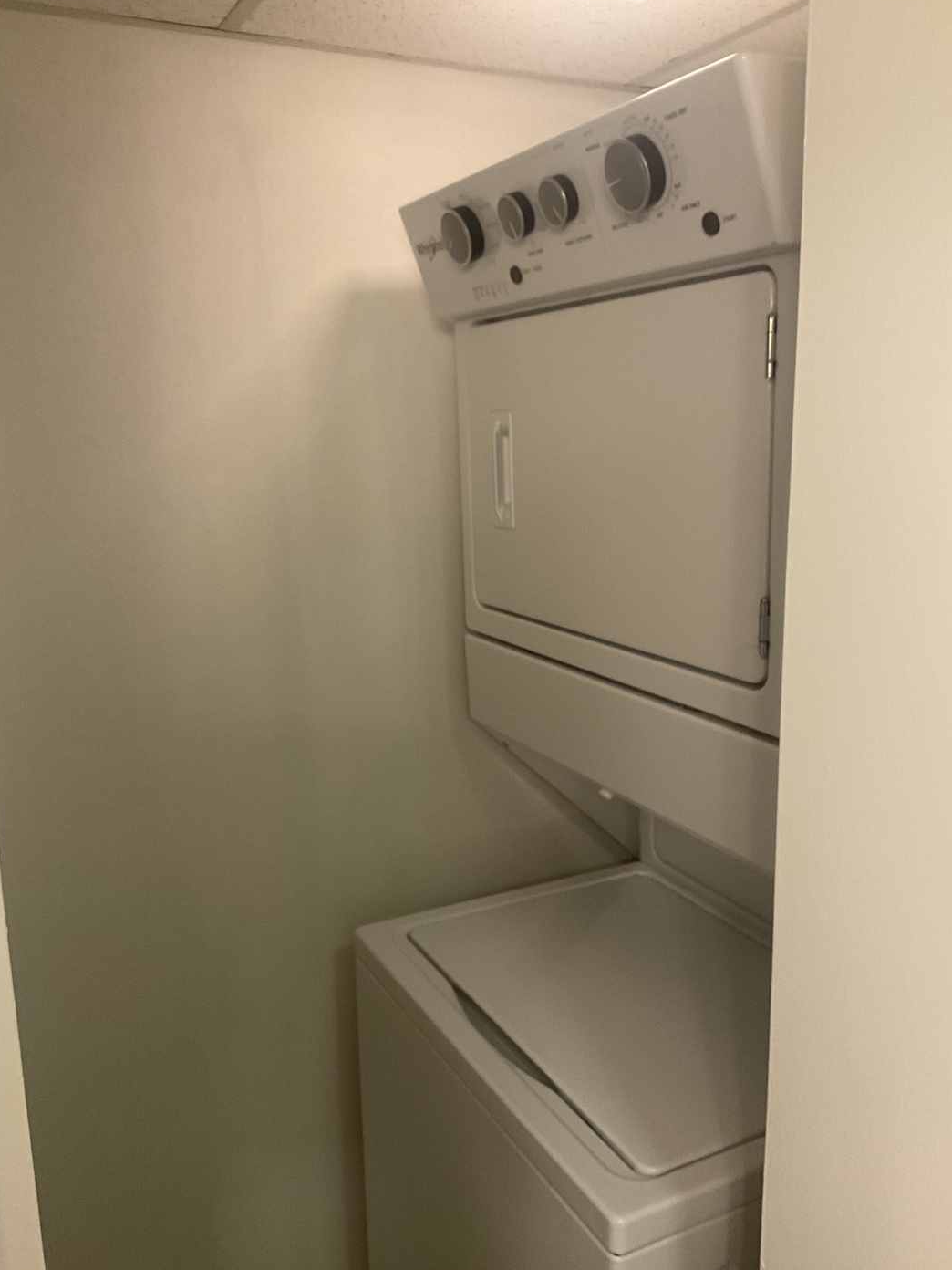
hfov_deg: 46.8
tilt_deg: -10.7
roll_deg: +1.3
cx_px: 483
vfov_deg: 60.0
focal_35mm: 30
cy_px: 642
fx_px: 1100
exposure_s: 1/60
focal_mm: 3
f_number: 1.8
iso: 125
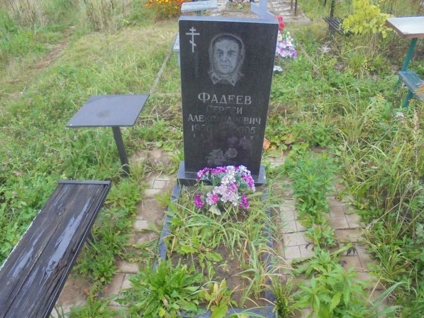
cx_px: 212
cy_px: 159
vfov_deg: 53.1
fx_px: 318
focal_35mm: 26
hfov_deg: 67.3
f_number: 3.5
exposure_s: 1/250
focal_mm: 4.6
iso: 400
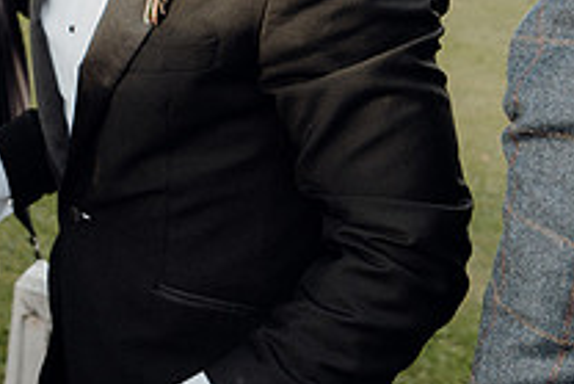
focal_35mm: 67
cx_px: -138
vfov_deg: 19.2
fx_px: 1069
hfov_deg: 26.3
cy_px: -70
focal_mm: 24
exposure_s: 1/400
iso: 200
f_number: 3.5
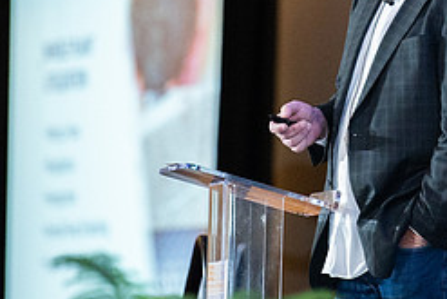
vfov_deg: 2.5
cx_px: 417
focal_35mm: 546
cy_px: 16
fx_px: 6783
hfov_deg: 3.8
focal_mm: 200
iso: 1600
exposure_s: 1/200
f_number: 4
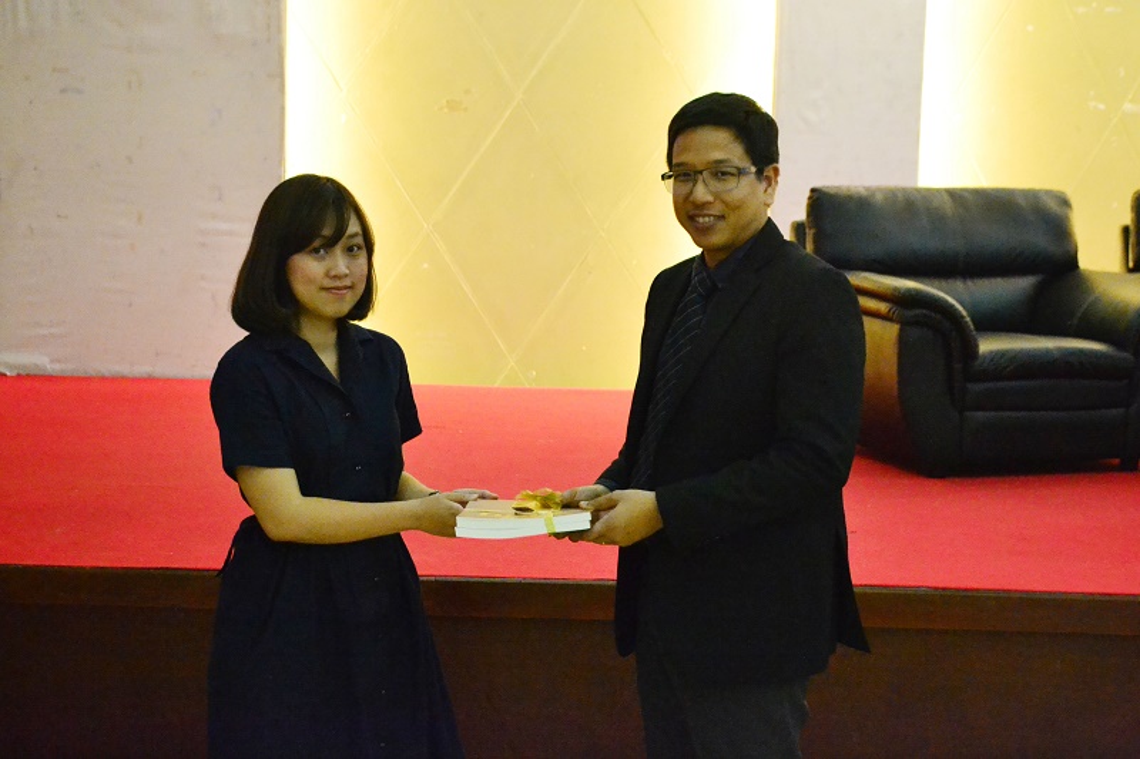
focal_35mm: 60
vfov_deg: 22.6
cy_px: 380
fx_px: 1899
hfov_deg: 33.4
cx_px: 570
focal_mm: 40
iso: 6400
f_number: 5.3
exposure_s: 1/100
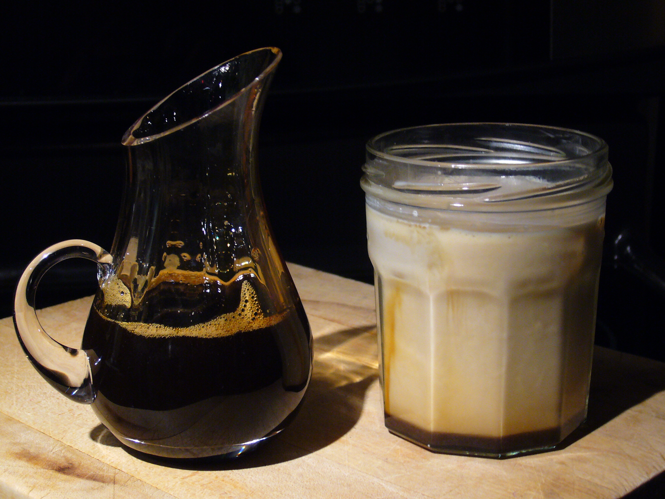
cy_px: 250
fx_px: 1345
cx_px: 332
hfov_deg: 27.8
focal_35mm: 70
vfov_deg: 21.0
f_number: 4
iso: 200
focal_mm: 11.5
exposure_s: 1/10
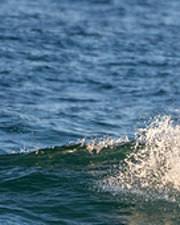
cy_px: 193
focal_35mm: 1966
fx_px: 13092
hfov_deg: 0.8
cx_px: 371
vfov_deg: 1.0
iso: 640
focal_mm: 410
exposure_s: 1/1250
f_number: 5.6
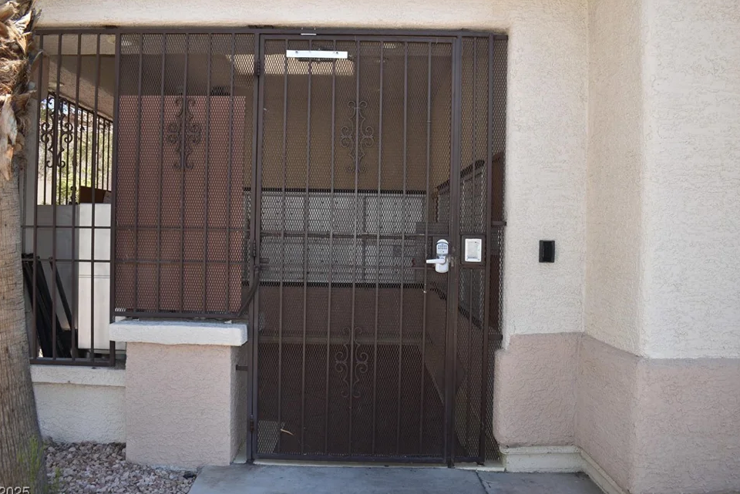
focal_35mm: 32
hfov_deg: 58.7
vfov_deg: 41.2
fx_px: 658
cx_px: 355
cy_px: 244
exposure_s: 1/125
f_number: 5.6
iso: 100
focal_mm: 20
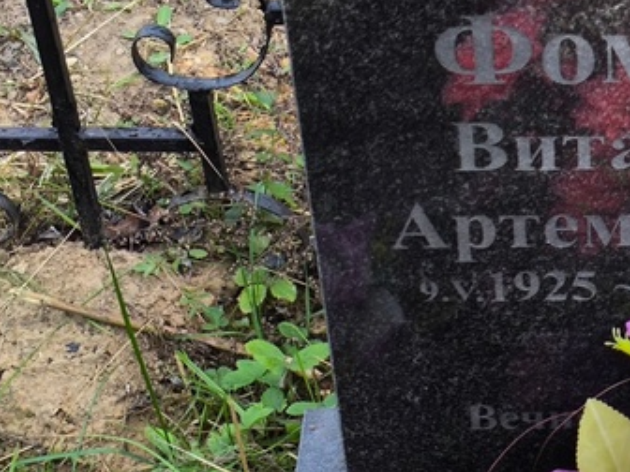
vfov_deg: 12.5
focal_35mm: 119
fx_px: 2166
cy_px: 225
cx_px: 625
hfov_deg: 16.2
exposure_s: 1/324
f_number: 1.7
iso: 50
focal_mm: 4.71
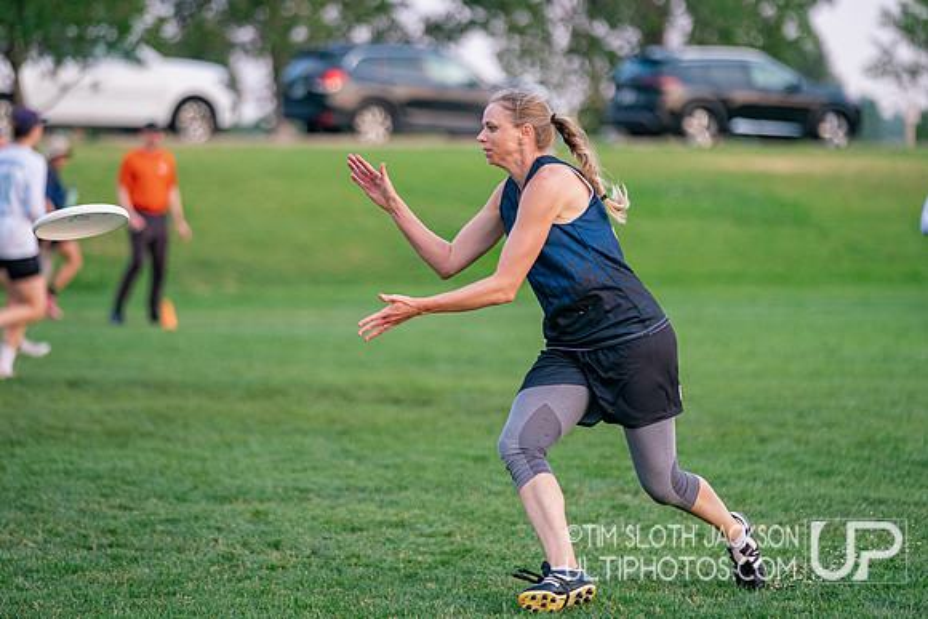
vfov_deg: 6.8
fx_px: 5201
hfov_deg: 10.2
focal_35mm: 202
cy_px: 245
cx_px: 528
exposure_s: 1/3200
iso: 1600
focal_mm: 167
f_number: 2.8
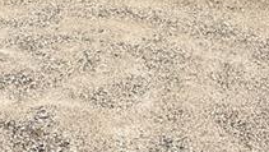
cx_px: 70
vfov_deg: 13.0
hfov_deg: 28.2
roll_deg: -1.1
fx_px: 528
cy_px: -197
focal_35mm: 74
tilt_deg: +8.3
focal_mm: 2.22
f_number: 2.2
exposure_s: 1/335
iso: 50
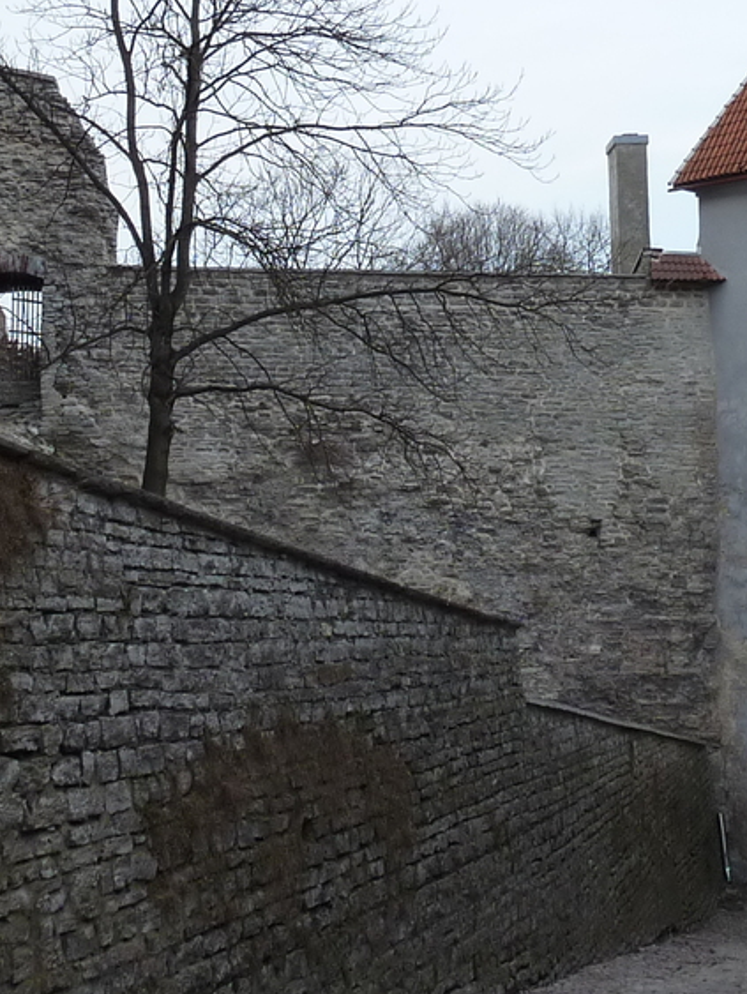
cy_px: 369
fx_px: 2041
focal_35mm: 71
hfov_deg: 20.7
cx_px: 403
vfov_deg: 27.3
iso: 125
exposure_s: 1/160
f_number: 4
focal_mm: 4.1
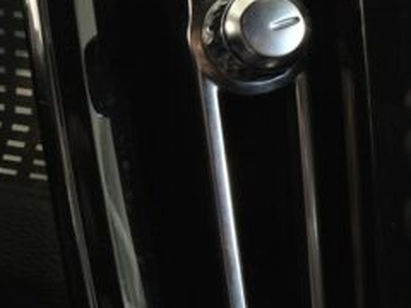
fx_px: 1164
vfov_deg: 15.0
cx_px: 750
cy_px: 72
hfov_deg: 16.6
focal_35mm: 98
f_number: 1.8
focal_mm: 5.4
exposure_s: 1/50.9
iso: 250
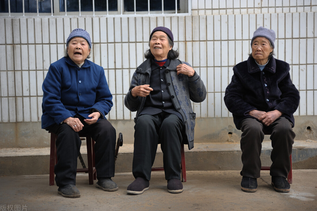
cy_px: 106
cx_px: 160
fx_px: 493
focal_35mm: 56
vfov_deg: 24.2
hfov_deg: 35.6
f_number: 2.8
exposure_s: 1/400
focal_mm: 55
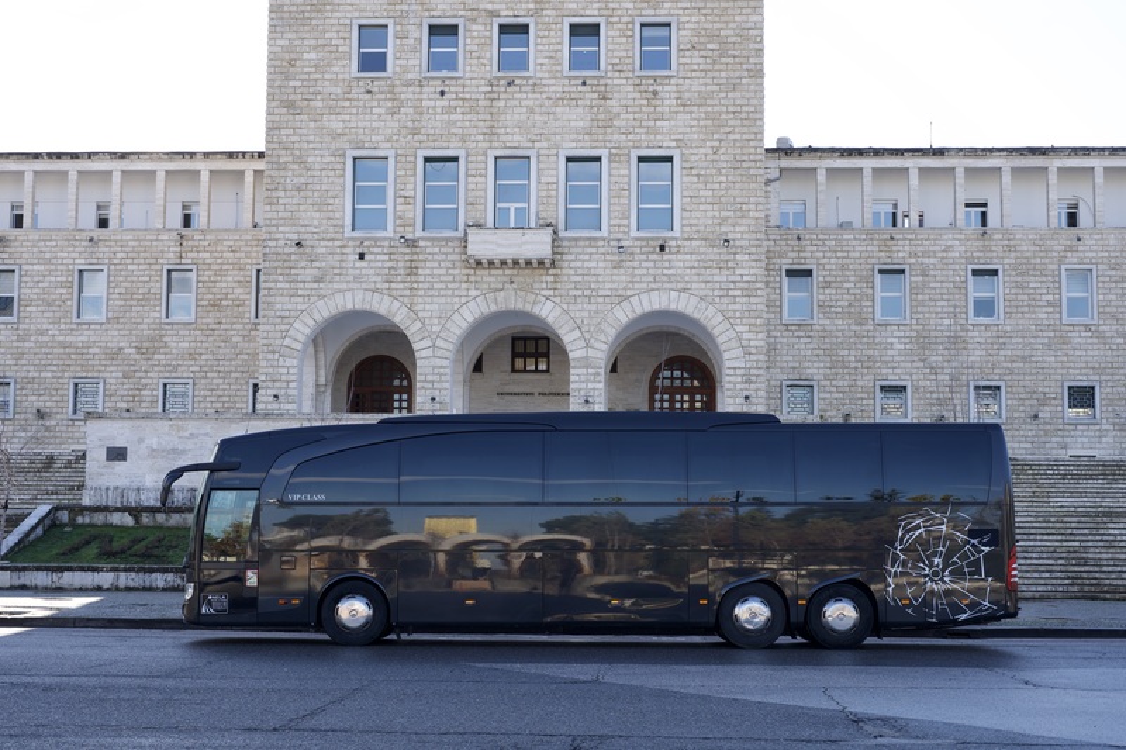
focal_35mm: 50
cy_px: 375
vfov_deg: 27.0
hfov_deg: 39.6
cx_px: 563
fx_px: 1563
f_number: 7.1
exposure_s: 1/80
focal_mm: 50
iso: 100
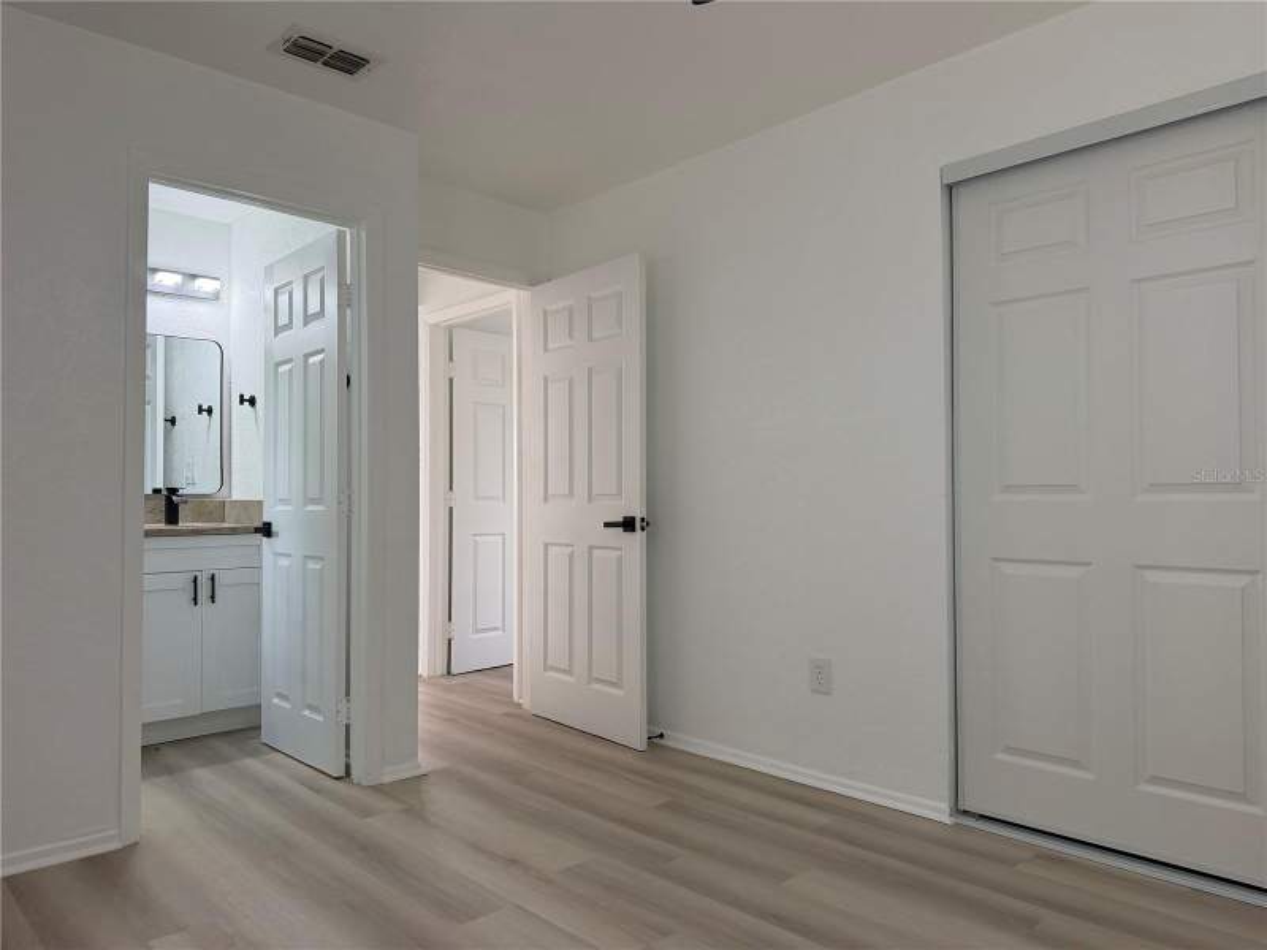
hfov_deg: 71.6
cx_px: 634
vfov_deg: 56.8
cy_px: 475
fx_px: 878
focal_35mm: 24
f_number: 1.78
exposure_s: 1/146
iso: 200
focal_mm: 6.76
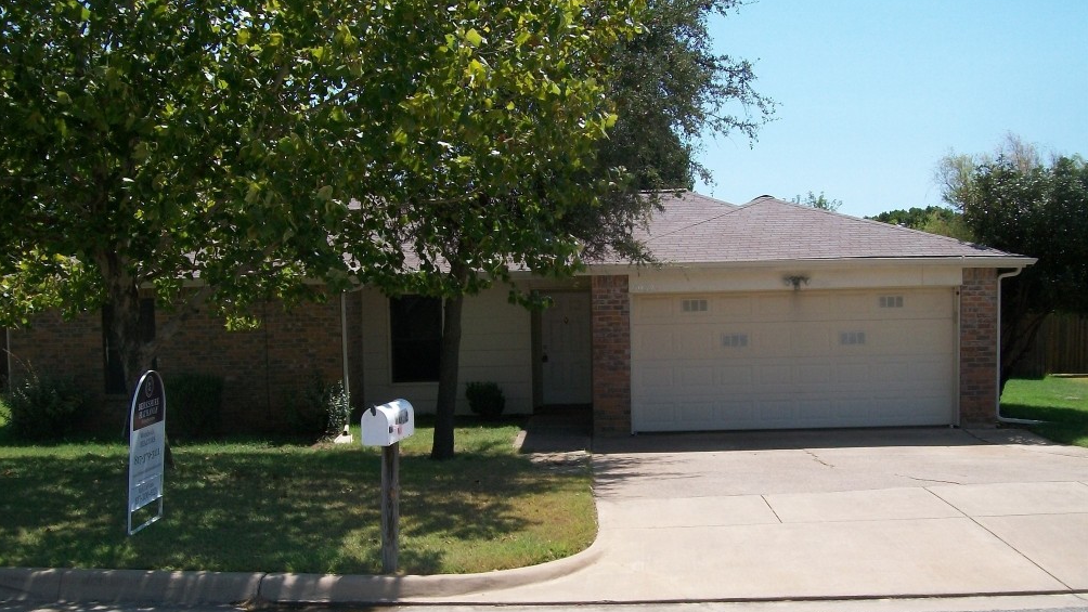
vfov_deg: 29.6
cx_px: 534
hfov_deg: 50.5
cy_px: 393
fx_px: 1154
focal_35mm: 40
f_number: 4.8
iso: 80
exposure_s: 1/500
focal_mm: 6
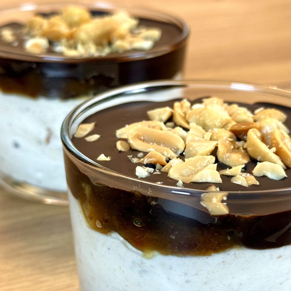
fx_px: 780
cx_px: 162
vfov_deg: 21.1
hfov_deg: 21.1
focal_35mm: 82
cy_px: 169
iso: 64
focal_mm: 6.76
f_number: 1.78
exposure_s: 1/50
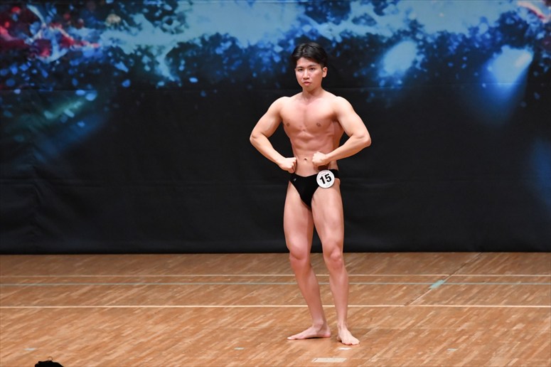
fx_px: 4131
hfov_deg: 7.6
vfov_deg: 5.1
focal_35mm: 270
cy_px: 184
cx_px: 276
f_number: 5.6
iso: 6400
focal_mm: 180
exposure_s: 1/400
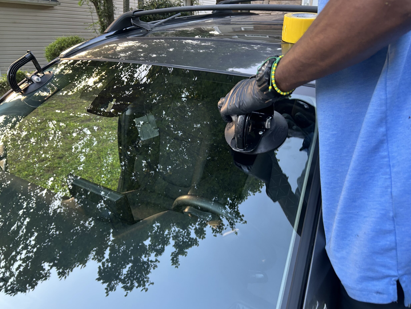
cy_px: 159
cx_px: 211
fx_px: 321
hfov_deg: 65.3
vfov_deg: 51.4
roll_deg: +1.0
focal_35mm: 27
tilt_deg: -24.1
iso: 125
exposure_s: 1/64
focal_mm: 5.7
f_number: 1.5
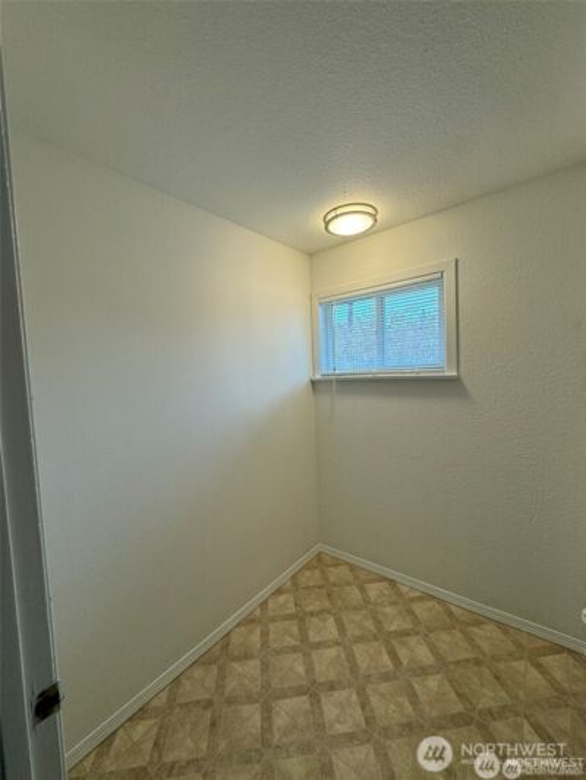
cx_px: 293
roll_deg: +2.0
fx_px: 316
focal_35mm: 14
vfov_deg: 102.1
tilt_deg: -2.8
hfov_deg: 85.7
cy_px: 390
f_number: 2.2
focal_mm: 2.22
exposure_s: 1/120
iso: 80
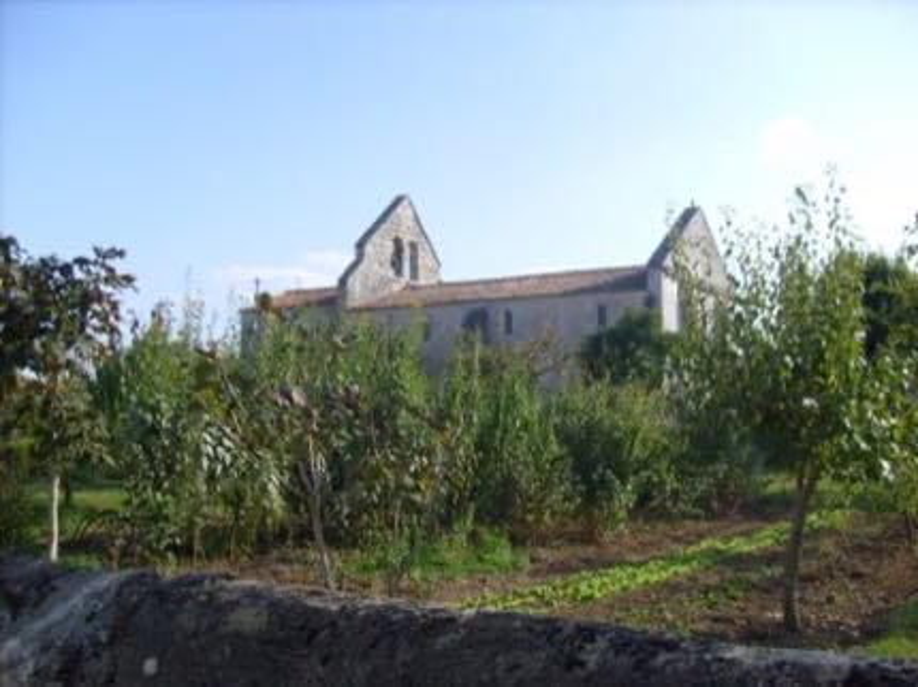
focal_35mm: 35
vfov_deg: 40.7
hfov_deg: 52.7
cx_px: 459
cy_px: 344
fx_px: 928
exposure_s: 1/250
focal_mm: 5.8
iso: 80
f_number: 7.1
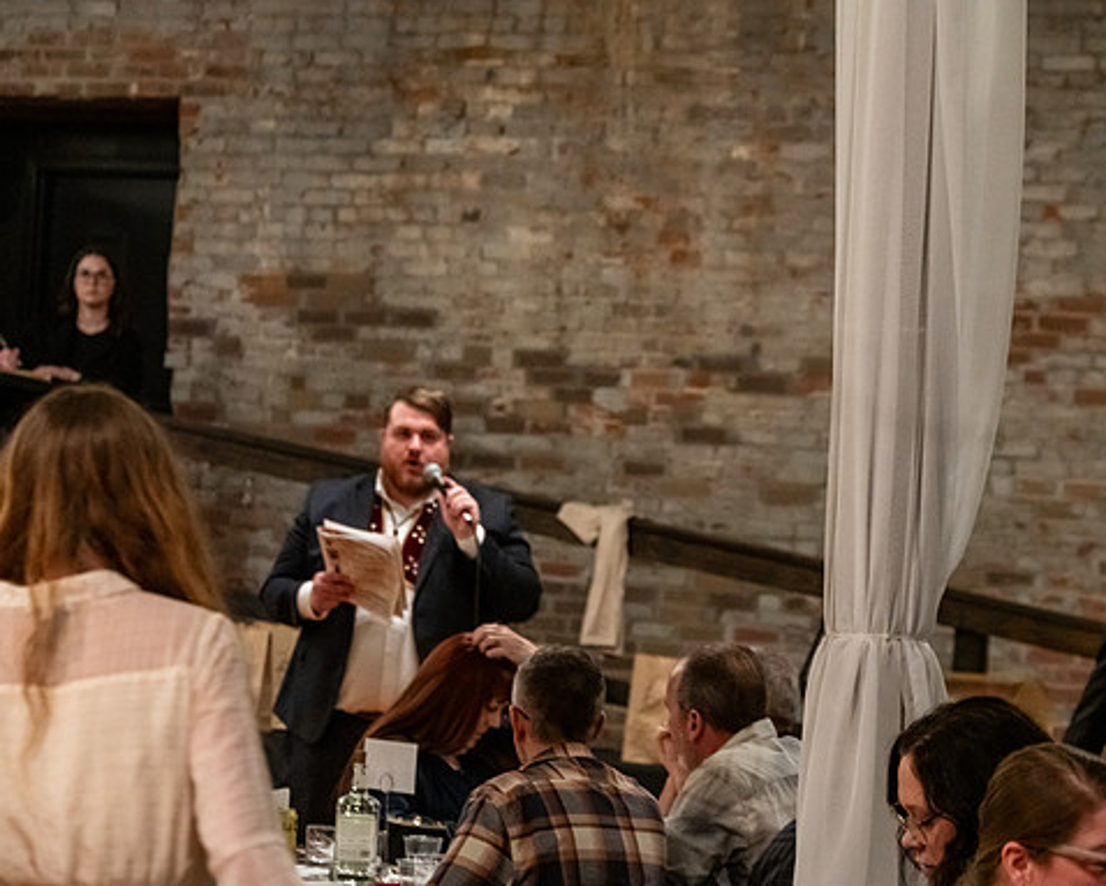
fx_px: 4848
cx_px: 553
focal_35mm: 148
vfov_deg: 10.4
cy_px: 445
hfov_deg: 13.0
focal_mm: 130
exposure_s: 1/40
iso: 6400
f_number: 6.3
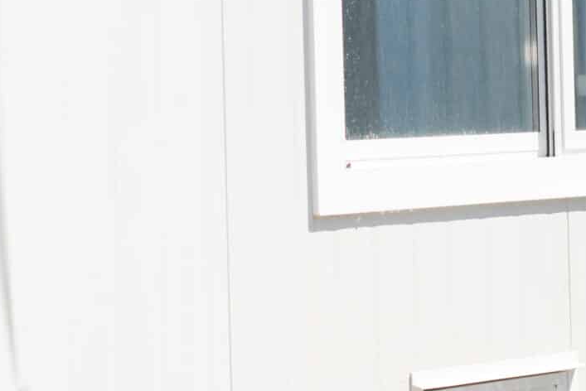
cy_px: 172
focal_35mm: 181
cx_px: 346
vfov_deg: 7.6
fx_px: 2947
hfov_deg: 11.4
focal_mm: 50
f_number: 3.5
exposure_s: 1/640
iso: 64
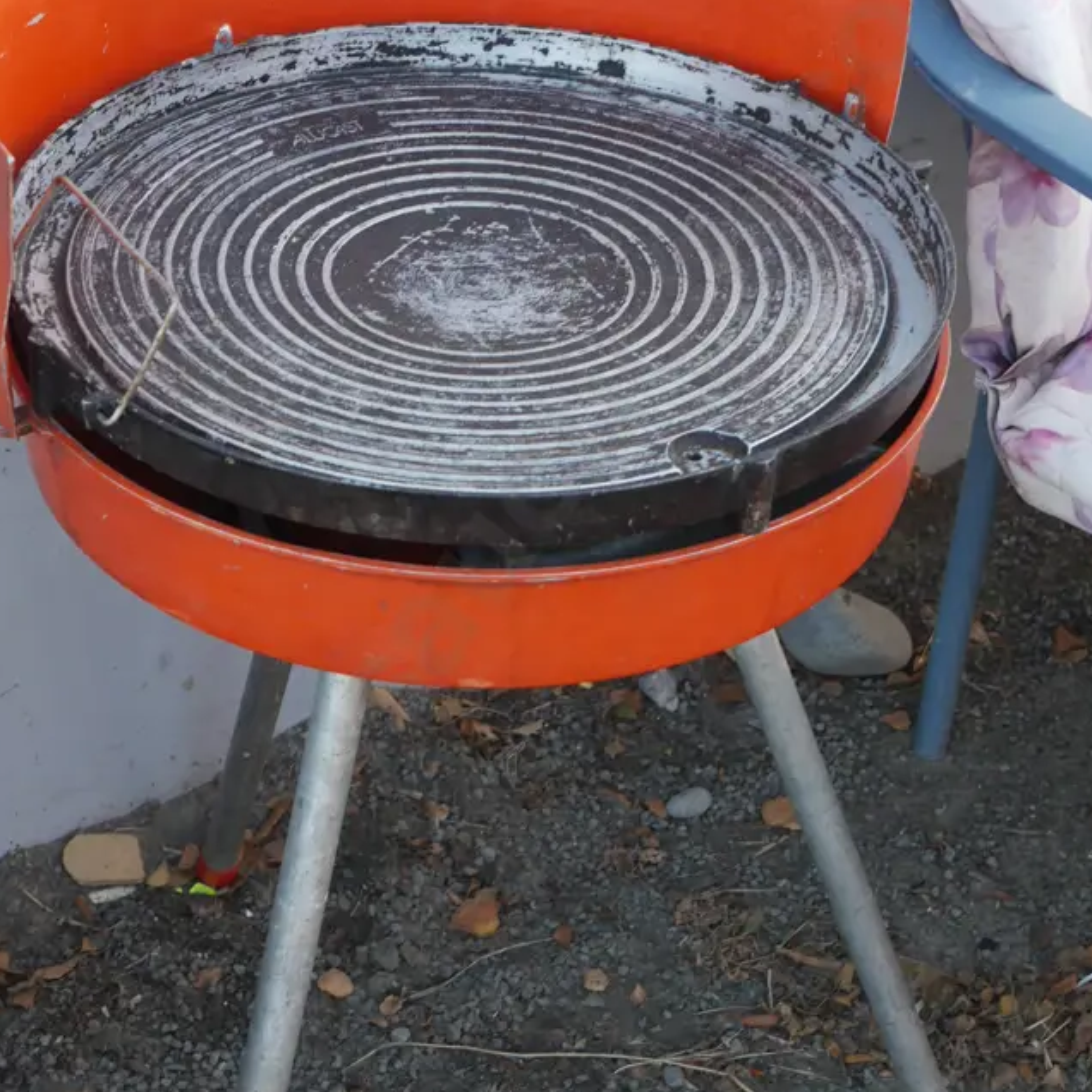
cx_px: 494
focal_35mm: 74
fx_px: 2641
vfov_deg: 23.4
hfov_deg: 23.4
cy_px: 548
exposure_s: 1/60
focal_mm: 26
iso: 400
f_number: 5.3
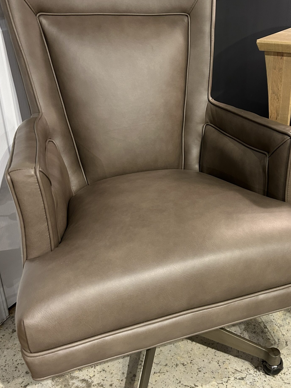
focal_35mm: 36
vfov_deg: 51.3
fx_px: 403
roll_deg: -1.3
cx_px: 179
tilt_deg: -26.2
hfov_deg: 39.4
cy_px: 183
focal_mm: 5.7
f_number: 1.5
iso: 250
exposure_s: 1/60
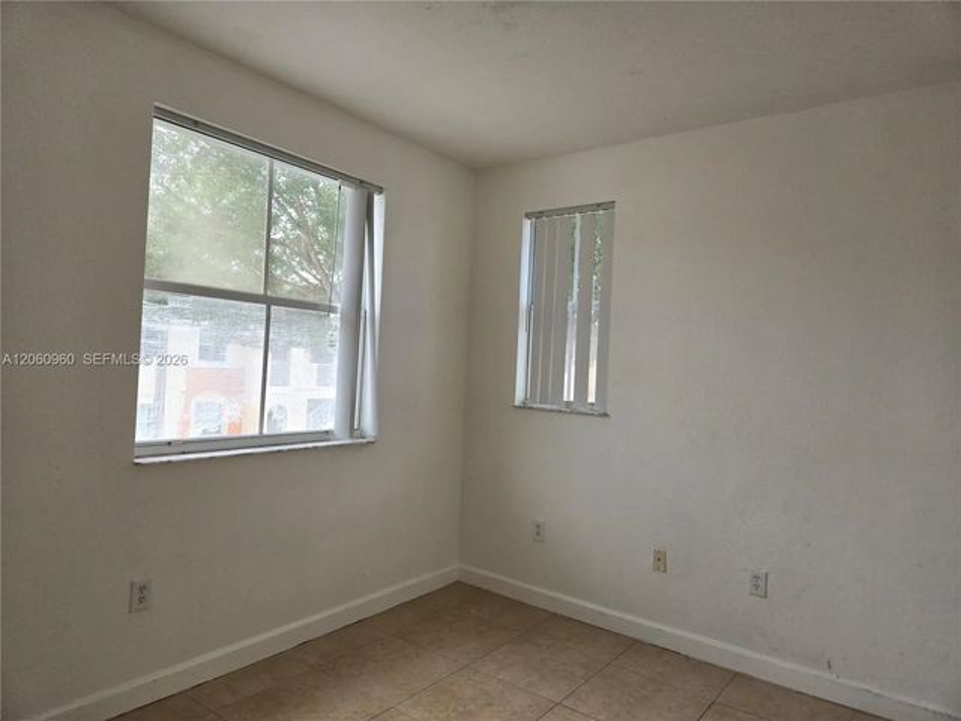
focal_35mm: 23
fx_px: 639
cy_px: 360
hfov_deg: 73.9
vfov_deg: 58.9
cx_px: 480
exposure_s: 1/241
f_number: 1.8
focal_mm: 5.4
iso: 25
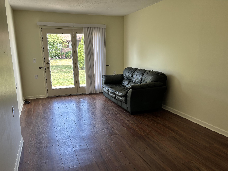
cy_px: 94
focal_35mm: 29
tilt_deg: -12.2
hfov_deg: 61.7
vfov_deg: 48.2
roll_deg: +0.4
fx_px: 191
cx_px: 116
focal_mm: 5.96
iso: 64
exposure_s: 1/120
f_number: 1.6
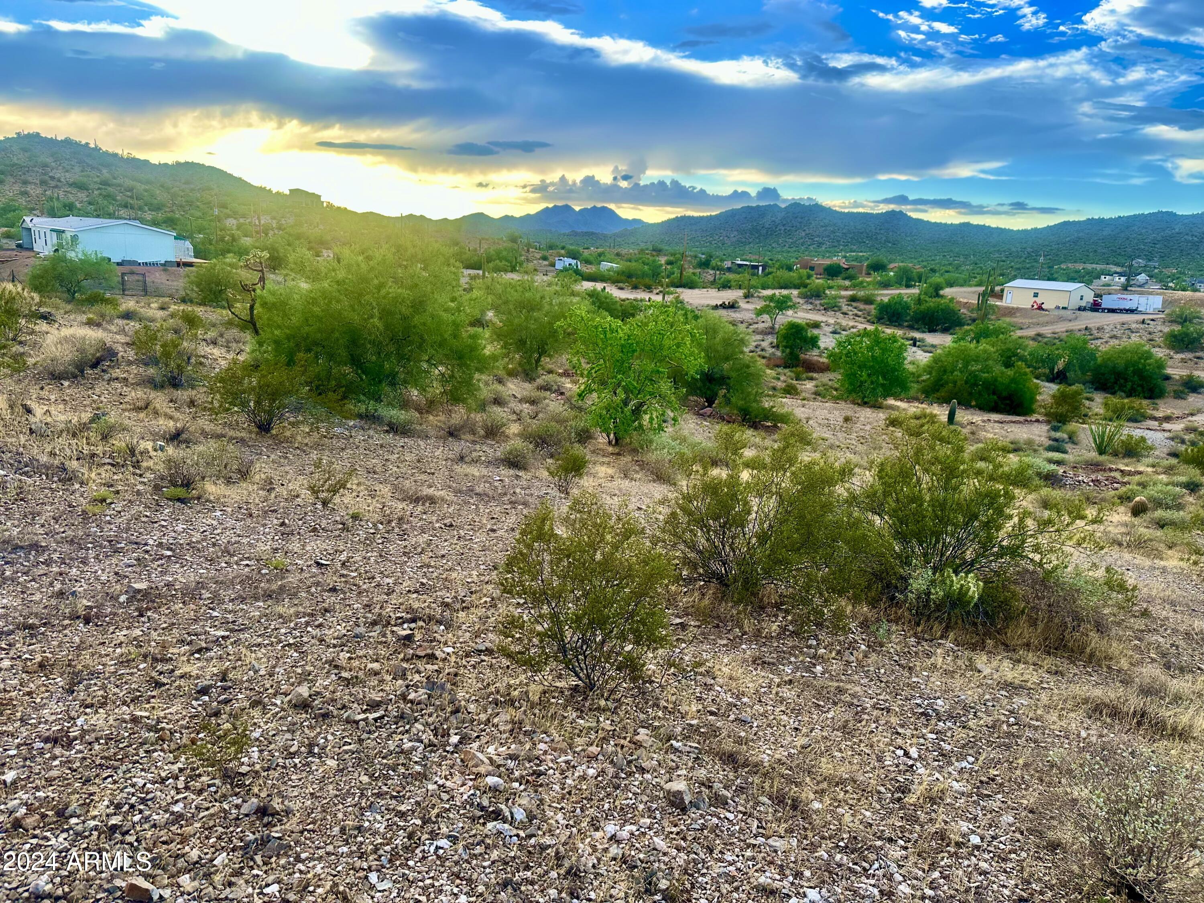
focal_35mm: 24
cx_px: 602
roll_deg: -3.0
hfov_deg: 71.6
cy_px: 452
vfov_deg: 56.8
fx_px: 835
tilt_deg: -13.0
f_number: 1.78
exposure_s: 1/442
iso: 80
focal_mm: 6.86
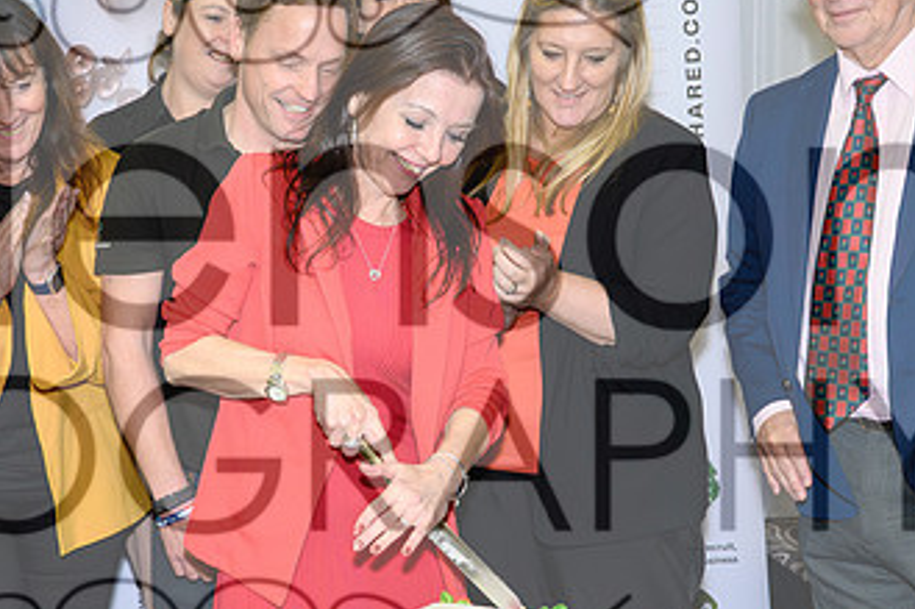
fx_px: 1727
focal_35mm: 68
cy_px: 365
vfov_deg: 20.0
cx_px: 307
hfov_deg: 29.5
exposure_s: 1/100
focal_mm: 27
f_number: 4.5
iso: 2500
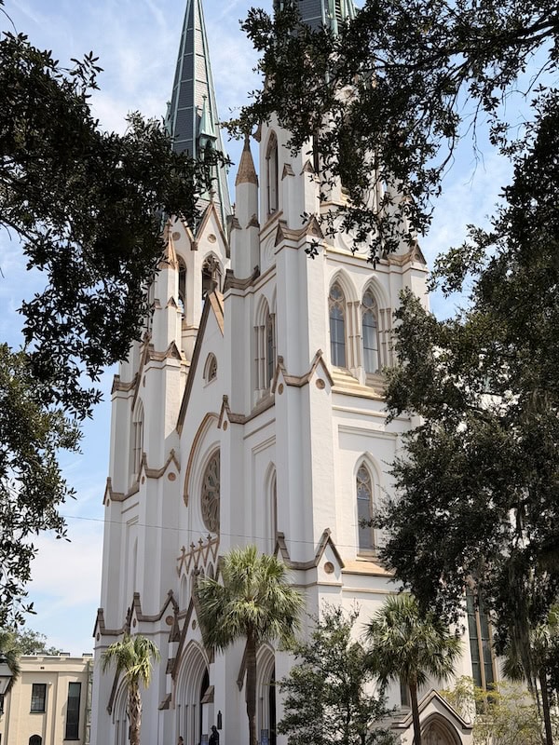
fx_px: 1034
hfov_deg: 30.3
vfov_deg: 39.7
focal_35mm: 48
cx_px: 280
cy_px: 372
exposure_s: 1/4587
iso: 64
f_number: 1.8
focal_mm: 6.8
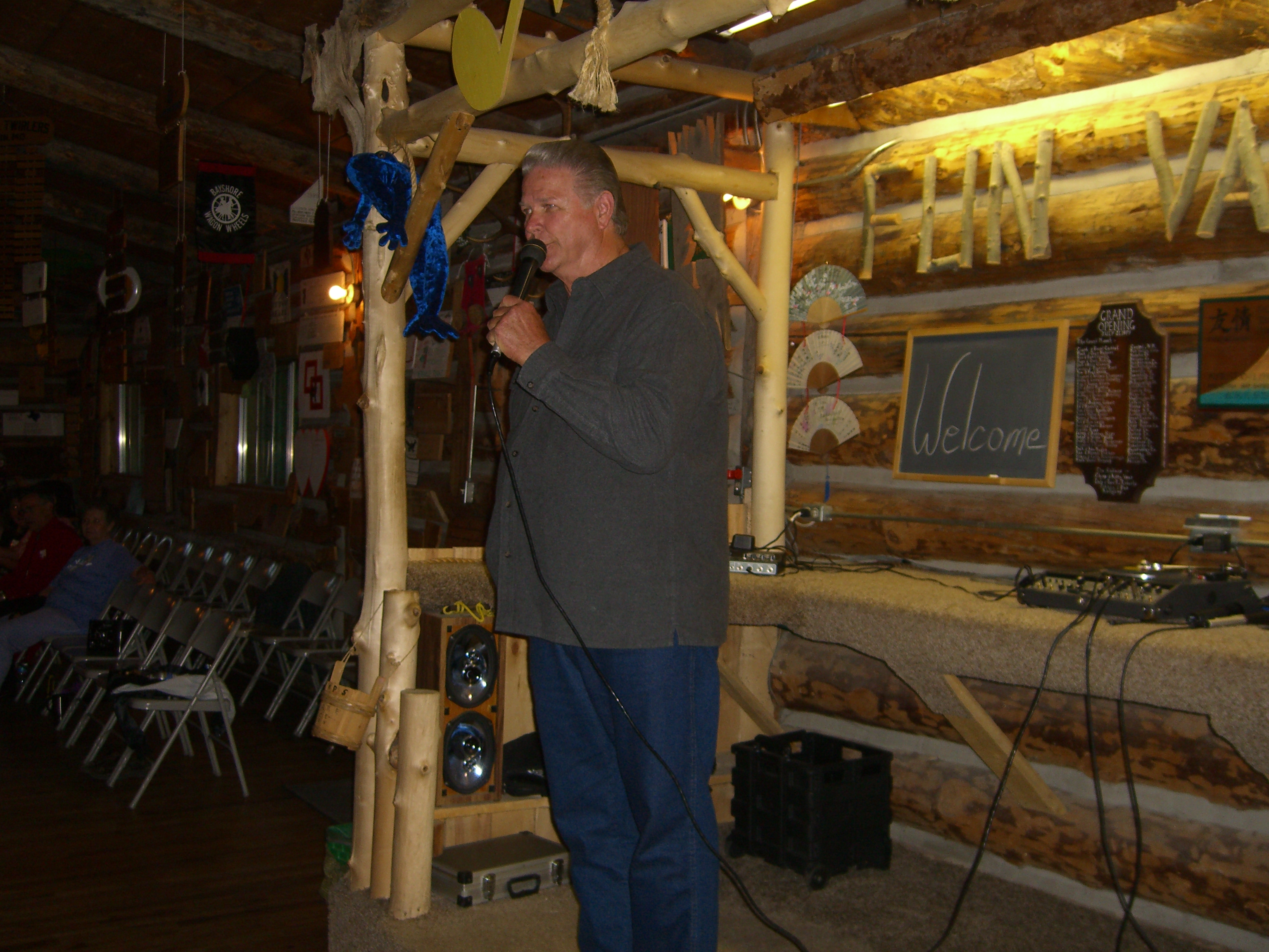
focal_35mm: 38
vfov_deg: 37.7
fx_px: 1393
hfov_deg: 49.0
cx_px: 634
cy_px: 476
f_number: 2.8
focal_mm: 7.9
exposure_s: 1/60
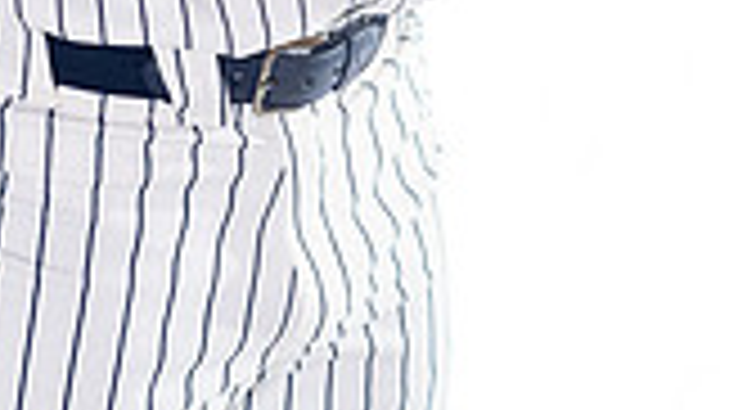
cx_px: 63
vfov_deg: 7.1
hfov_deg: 13.3
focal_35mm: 160
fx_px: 3092
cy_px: -559
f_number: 5
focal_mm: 55
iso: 800
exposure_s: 1/200
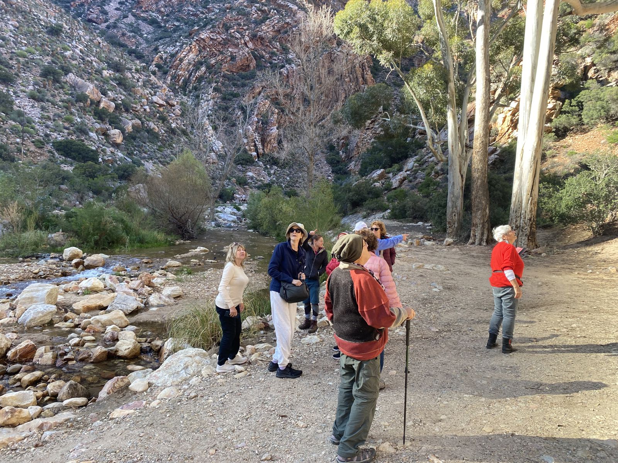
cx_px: 309
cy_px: 232
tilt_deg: -2.3
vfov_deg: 53.1
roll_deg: -2.2
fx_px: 464
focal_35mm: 26
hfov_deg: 67.3
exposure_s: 1/171
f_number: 1.8
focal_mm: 4.25
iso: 32
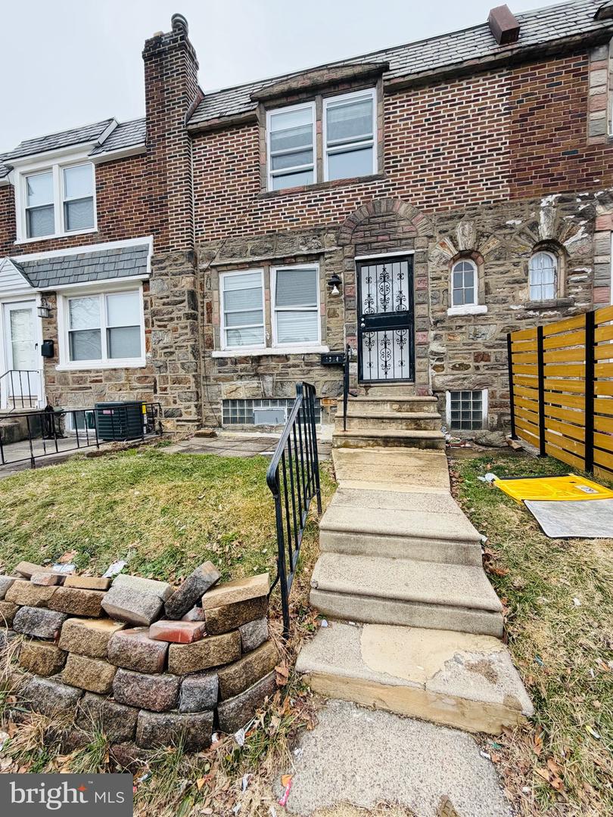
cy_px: 408
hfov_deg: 85.7
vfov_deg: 102.1
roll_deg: +1.8
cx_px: 306
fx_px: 331
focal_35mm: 14
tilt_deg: -2.5
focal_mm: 2.22
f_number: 2.2
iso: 50
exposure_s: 1/340
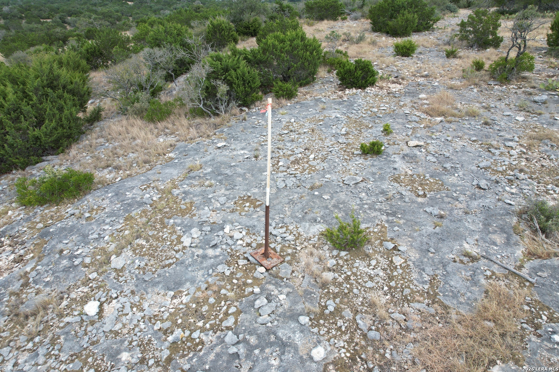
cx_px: 280
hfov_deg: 78.6
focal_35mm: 22
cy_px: 186
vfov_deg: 57.2
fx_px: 342
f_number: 2.8
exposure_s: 1/500
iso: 100
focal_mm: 8.38
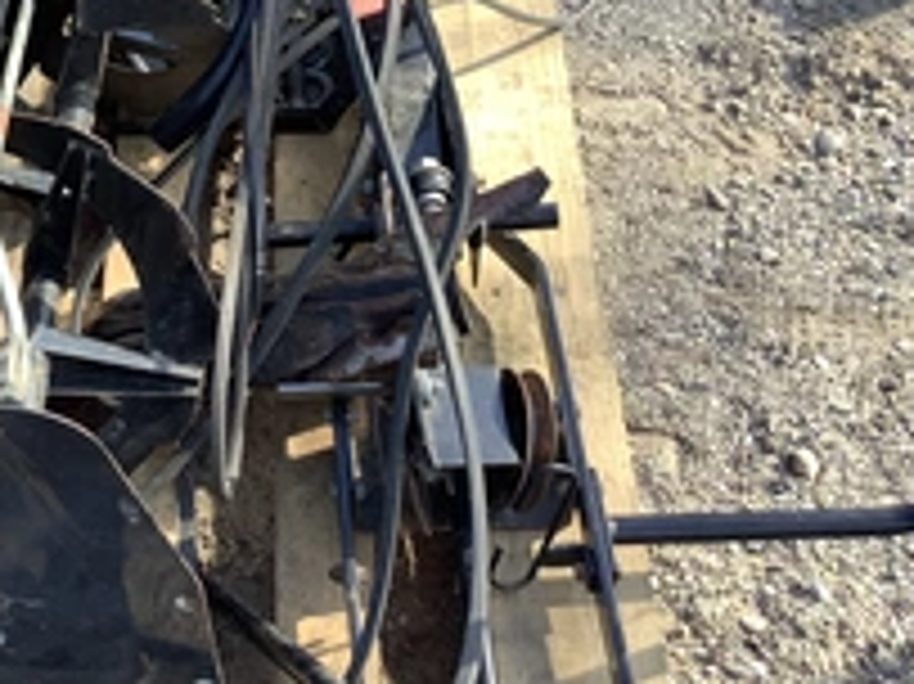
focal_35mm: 61
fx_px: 1610
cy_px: 284
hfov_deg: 30.0
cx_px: 45
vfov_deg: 24.0
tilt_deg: -48.6
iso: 25
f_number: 2.4
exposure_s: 1/154
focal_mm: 3.3
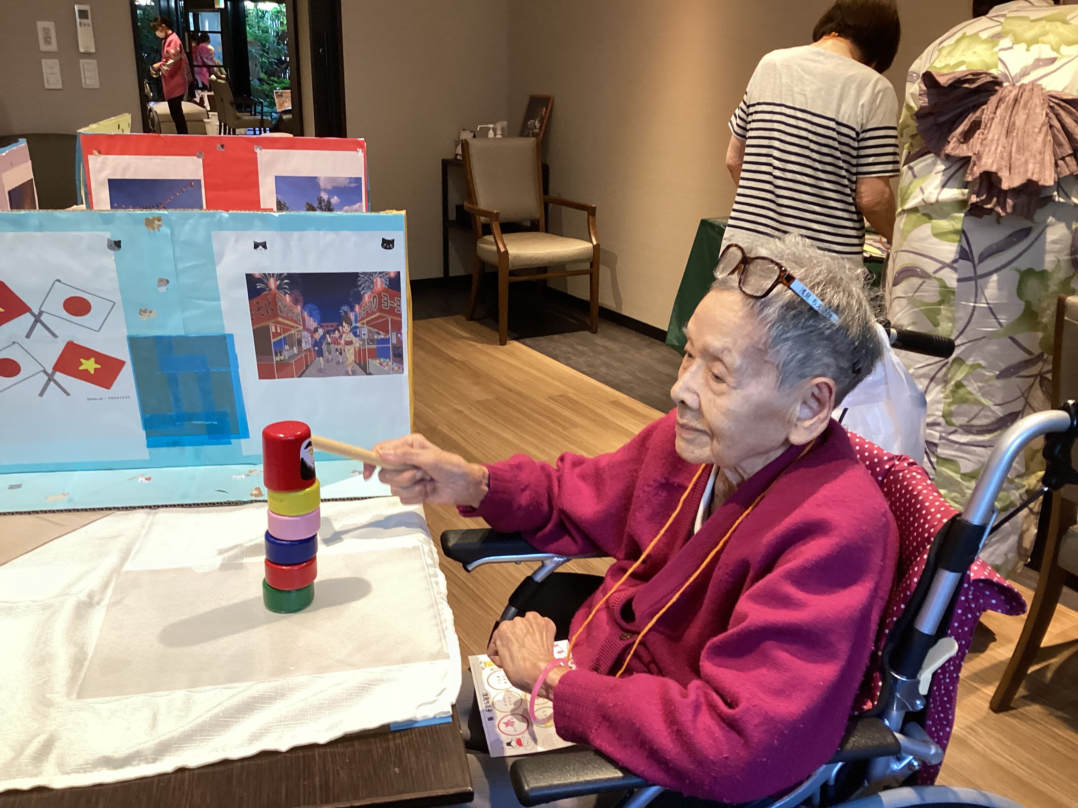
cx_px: 539
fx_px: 965
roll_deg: -2.6
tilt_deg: -19.9
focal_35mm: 31
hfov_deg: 58.4
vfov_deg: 45.4
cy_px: 404
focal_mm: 3.3
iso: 160
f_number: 2.4
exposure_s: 1/60
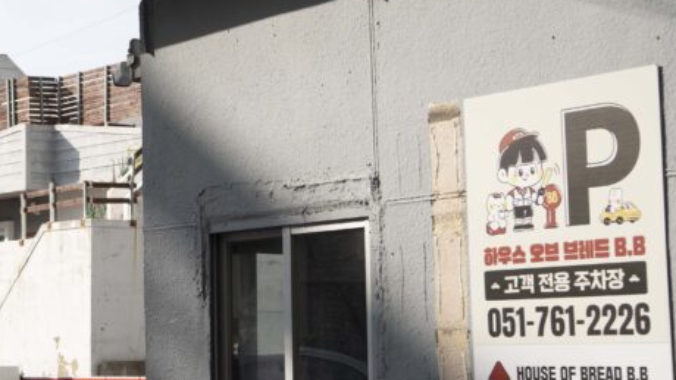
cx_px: -38
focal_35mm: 84
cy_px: 246
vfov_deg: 14.4
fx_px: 1506
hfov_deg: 23.9
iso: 100
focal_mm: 36
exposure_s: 1/250
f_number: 6.3
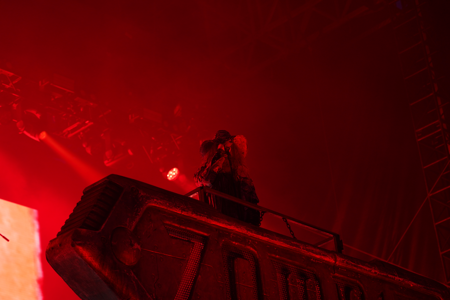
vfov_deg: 13.0
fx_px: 1312
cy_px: 150
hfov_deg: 19.5
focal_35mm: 105
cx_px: 225
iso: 640
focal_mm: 105
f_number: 4
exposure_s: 1/125
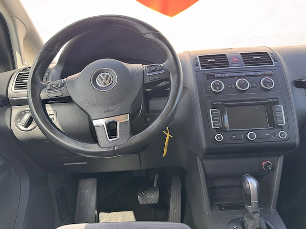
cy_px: 114
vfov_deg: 56.8
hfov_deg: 71.6
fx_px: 212
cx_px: 153
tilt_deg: -12.4
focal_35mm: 24
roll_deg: +4.4
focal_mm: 6.76
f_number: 1.78
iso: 64
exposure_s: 1/157
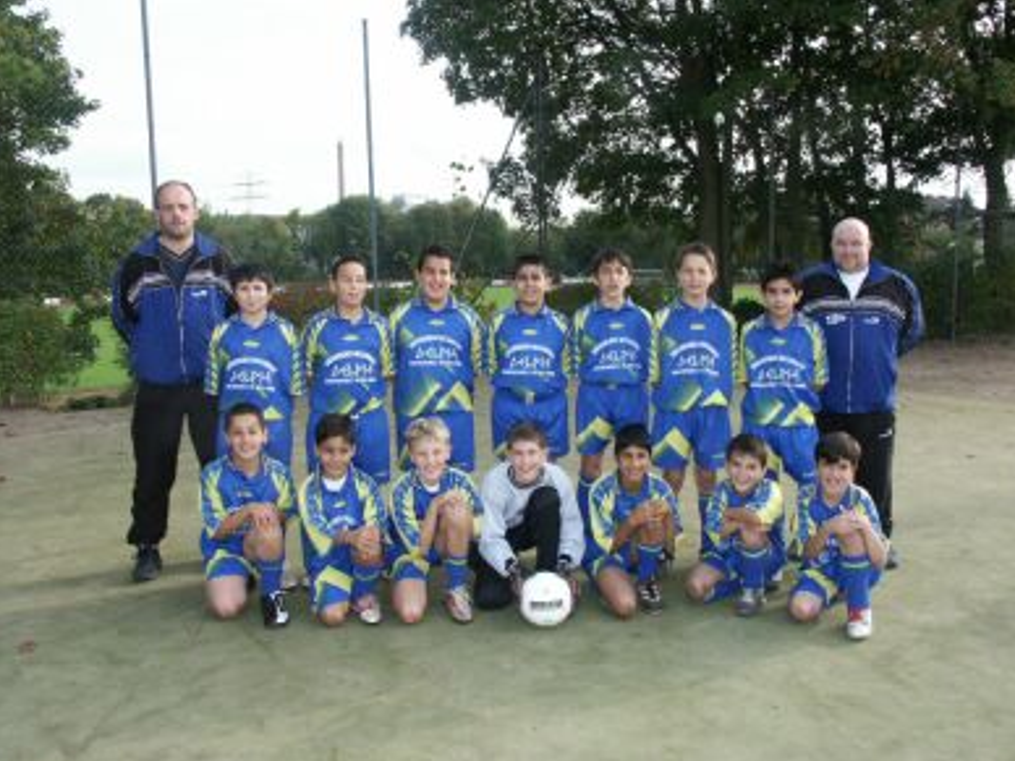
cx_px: 515
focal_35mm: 32
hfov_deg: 56.8
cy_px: 387
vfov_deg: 44.2
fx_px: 938
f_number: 4
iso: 200
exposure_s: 1/500
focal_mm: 8.09
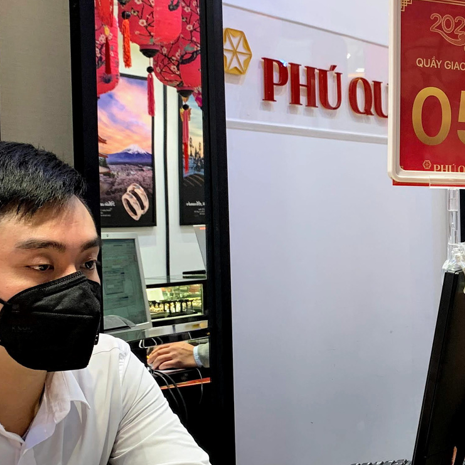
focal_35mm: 62
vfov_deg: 27.7
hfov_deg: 25.8
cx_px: 505
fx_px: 942
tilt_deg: -2.4
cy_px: 237
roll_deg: +1.5
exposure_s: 1/50
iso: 64
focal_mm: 4.25
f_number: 1.8
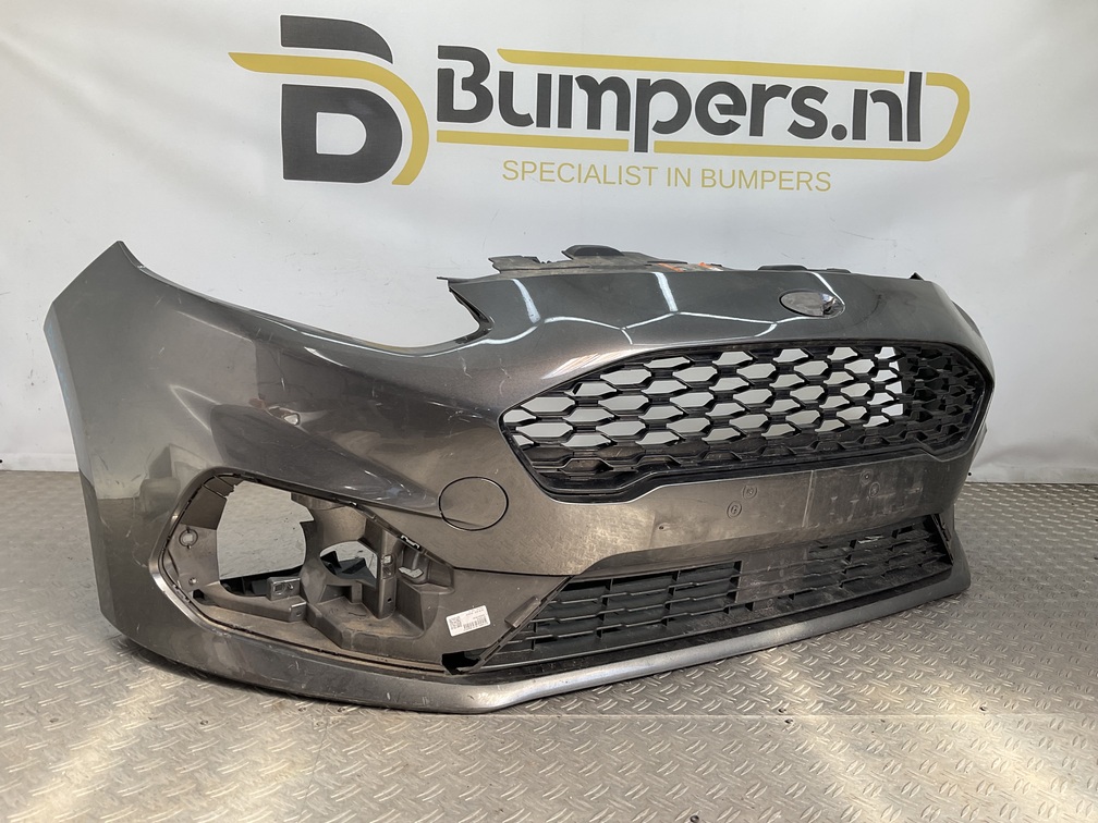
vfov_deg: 48.2
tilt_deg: -11.7
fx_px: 920
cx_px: 549
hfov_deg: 61.7
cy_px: 412
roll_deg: -3.3
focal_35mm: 29
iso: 16
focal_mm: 3
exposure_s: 1/158
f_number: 1.8
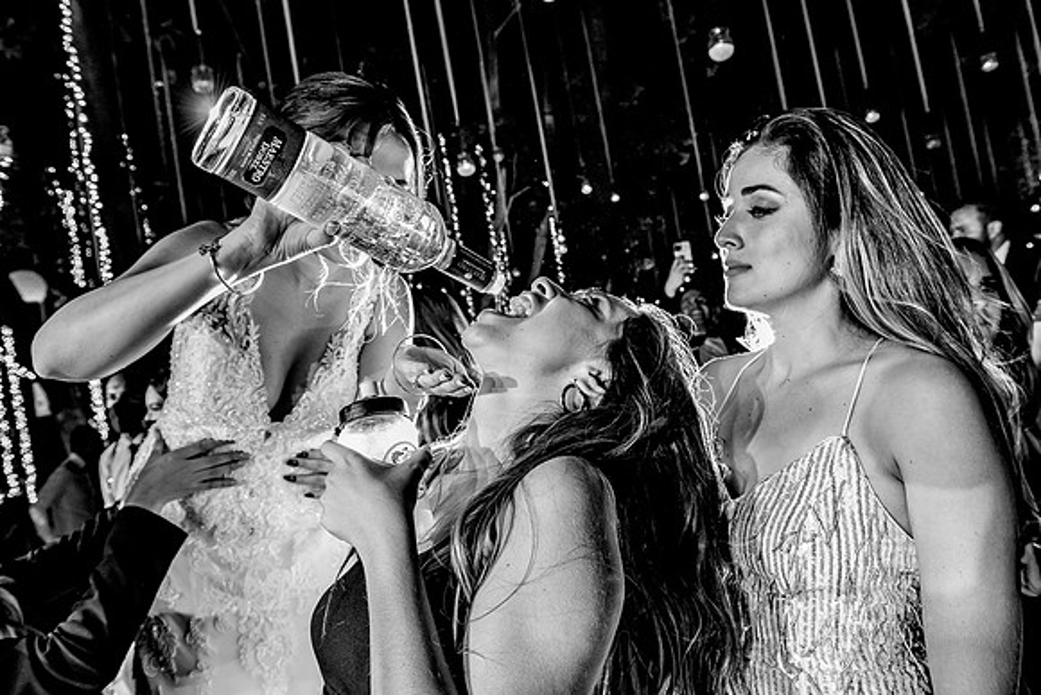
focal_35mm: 24
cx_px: 520
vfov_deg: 53.2
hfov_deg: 73.7
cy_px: 348
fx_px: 694
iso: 2000
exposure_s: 1/125
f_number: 5.6
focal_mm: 24
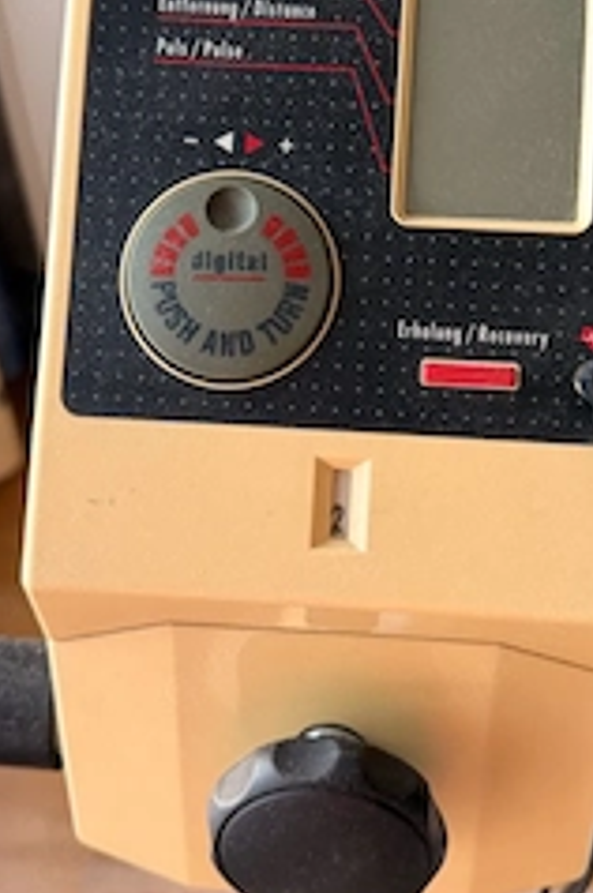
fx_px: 1041
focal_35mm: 42
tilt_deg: -46.2
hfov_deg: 31.7
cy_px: 371
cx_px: 349
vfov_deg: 46.3
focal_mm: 6.76
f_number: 1.78
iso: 200
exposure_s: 1/87
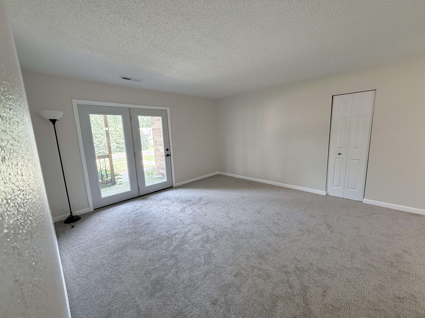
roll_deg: +1.9
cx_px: 212
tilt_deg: -10.3
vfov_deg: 85.7
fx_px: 172
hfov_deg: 102.1
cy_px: 159
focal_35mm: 14
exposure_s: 1/99
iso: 160
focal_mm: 2.22
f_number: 2.2
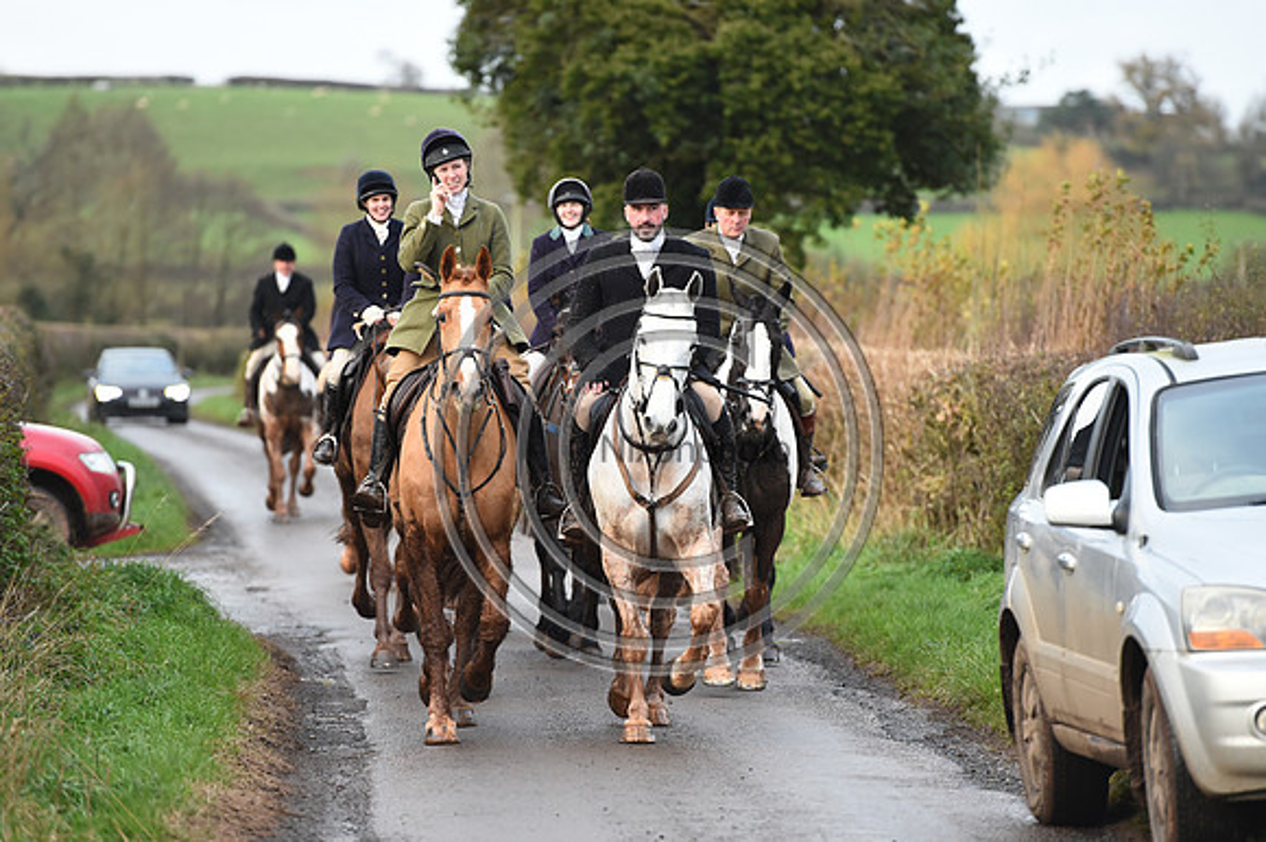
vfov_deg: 6.9
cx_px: 633
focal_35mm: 200
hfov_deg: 10.3
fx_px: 7029
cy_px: 421
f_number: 3.5
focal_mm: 200
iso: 1800
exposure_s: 1/1000
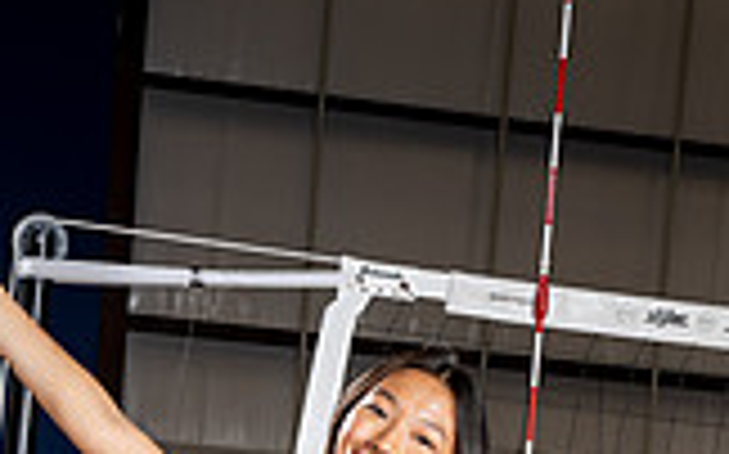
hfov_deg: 17.9
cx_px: 230
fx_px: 2303
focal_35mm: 116
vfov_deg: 10.2
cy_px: 984
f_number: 8
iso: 100
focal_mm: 41
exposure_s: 1/250
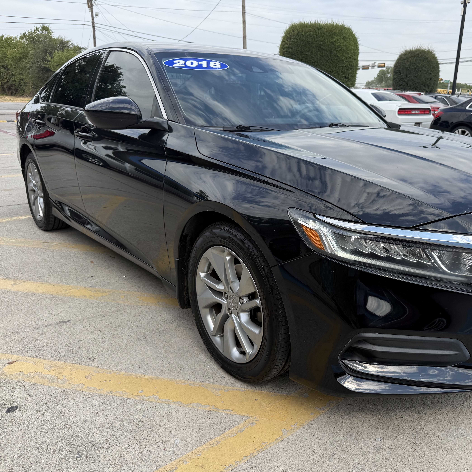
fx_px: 447
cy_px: 241
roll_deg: -2.1
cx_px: 312
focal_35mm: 29
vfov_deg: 55.6
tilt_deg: -16.8
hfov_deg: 54.6
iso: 80
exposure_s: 1/2299
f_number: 1.78
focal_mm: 6.76
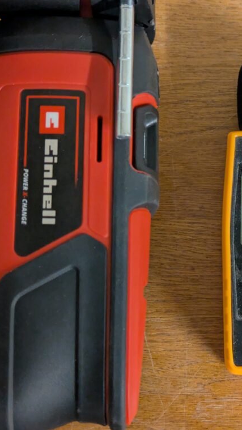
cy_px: 214
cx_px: 215
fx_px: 855
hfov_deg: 15.9
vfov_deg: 28.2
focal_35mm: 75
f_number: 1.89
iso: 411
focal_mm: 5.43
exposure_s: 1/25
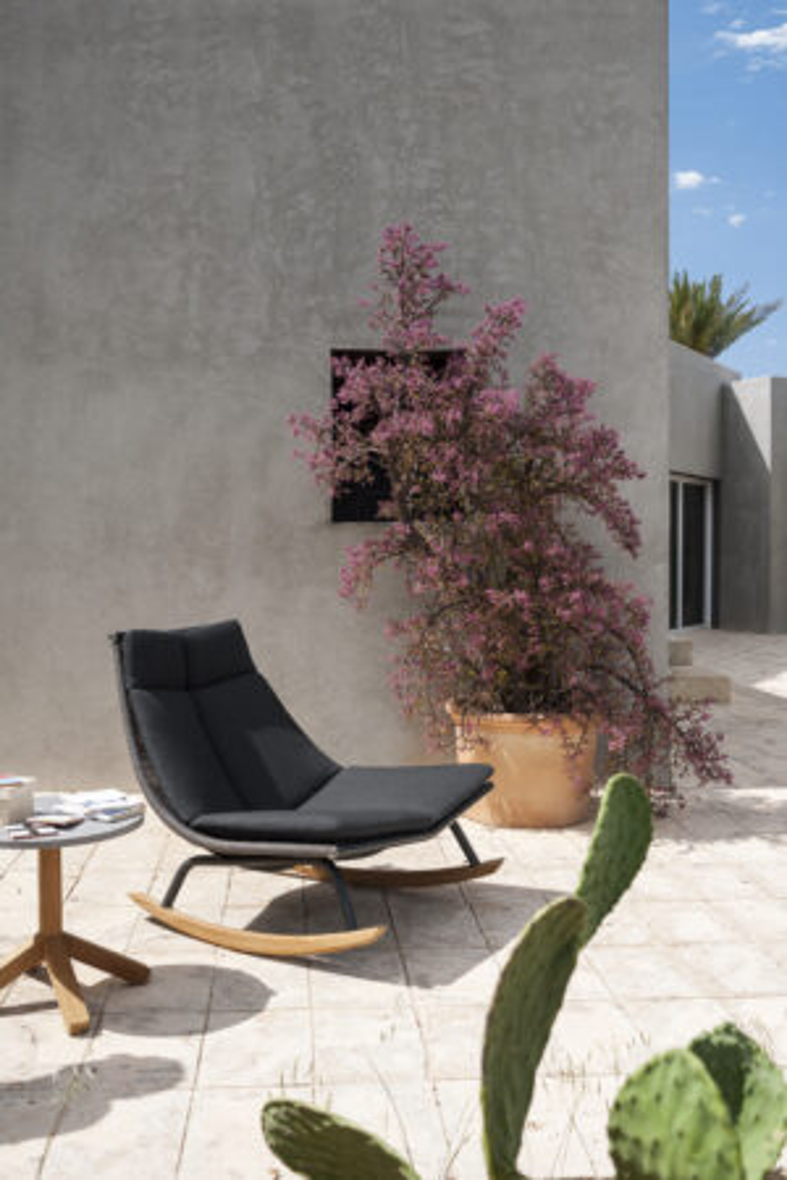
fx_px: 1148
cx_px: 394
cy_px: 590
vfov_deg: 54.4
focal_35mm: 35
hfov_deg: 37.9
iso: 100
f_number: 6.3
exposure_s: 1/500
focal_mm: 35
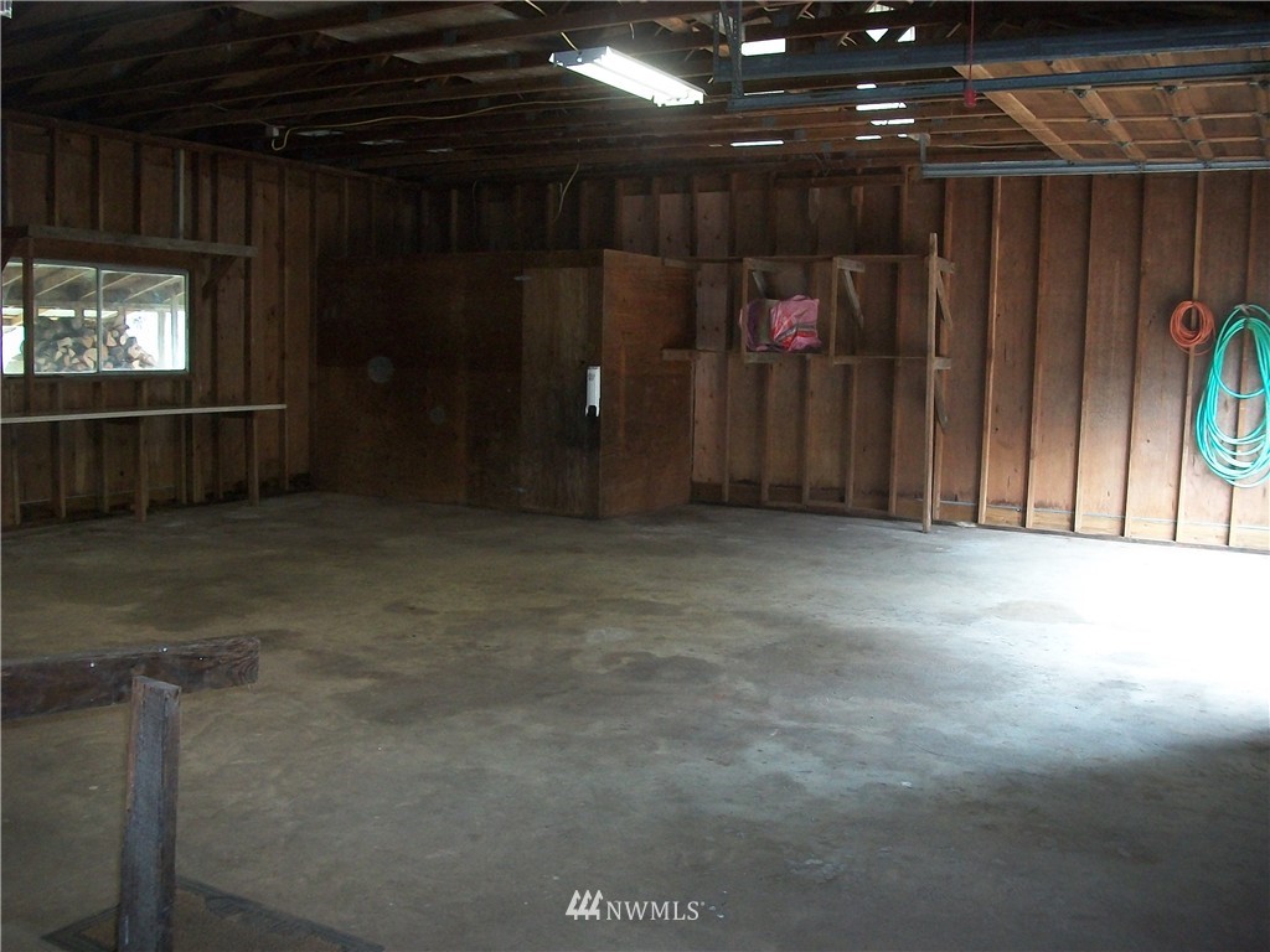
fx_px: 1174
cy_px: 476
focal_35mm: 32
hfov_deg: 56.8
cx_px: 635
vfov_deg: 44.2
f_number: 2.9
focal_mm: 5.7
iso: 240
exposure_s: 1/30
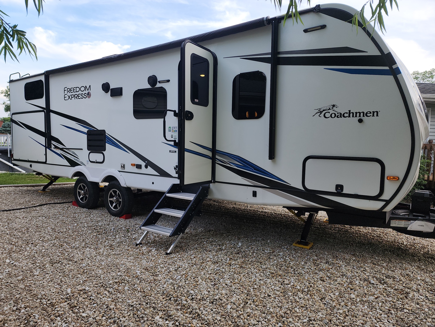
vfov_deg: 58.9
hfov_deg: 73.9
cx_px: 218
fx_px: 289
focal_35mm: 23
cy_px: 164
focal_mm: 6.4
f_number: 1.8
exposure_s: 1/122
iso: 12
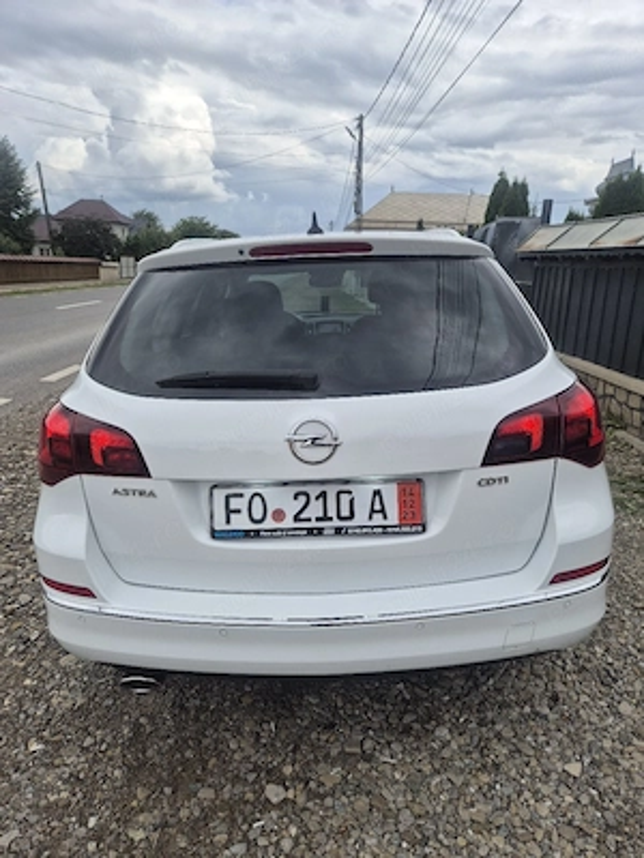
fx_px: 571
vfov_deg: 73.9
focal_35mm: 23
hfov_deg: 58.9
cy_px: 429
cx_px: 322
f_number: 1.8
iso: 25
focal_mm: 5.4
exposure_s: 1/1429
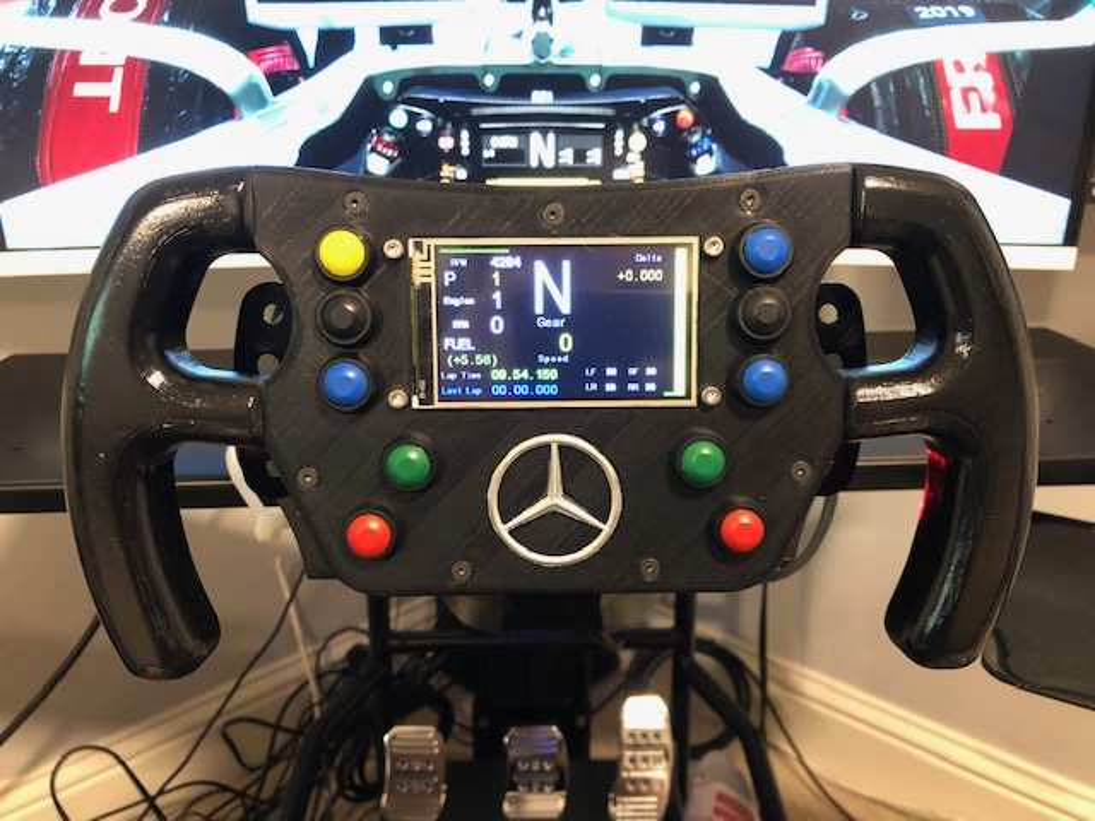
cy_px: 410
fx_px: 886
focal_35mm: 28
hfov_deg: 63.4
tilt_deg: -15.8
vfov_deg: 49.7
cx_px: 548
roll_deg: -0.6
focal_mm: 4
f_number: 1.8
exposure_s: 1/4
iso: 125
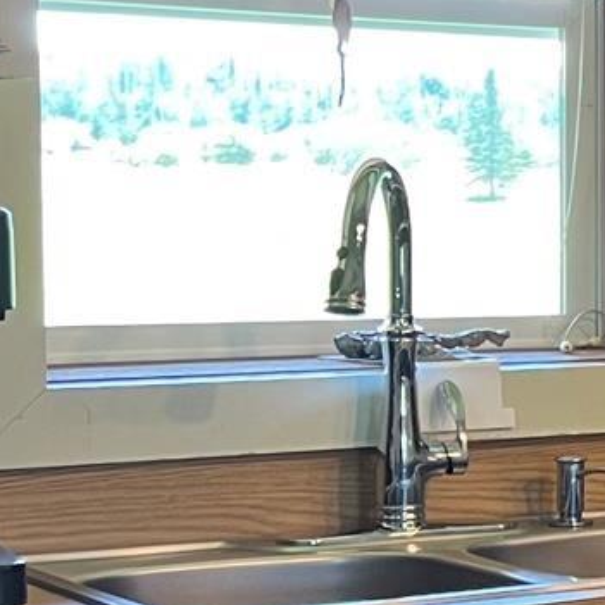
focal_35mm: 132
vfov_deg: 13.2
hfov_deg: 11.1
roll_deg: -0.9
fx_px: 2610
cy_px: 362
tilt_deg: -4.3
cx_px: 1448
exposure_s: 1/60
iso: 100
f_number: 1.5
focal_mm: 5.7
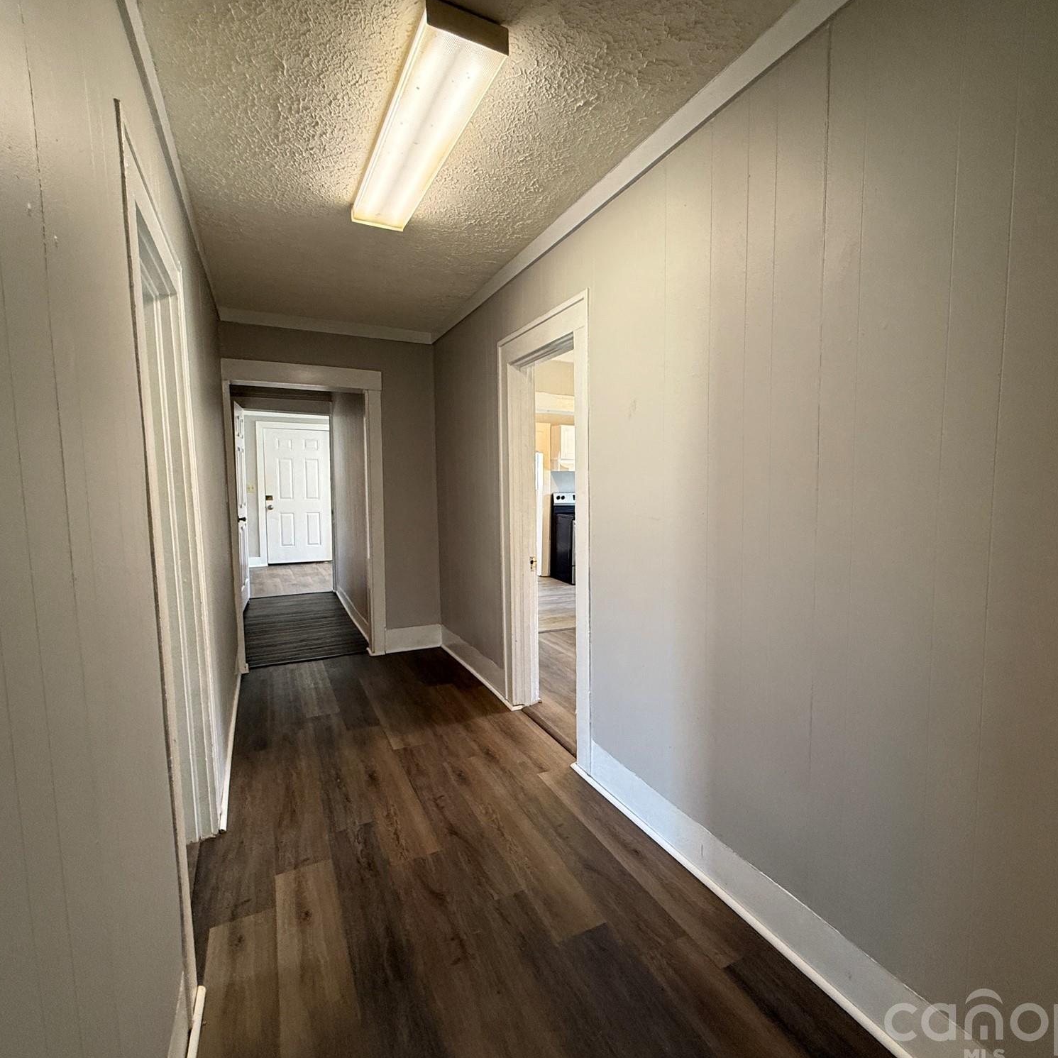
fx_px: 588
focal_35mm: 17
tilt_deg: -4.9
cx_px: 585
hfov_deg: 83.7
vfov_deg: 84.0
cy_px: 531
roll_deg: +0.4
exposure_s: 1/60
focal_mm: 2.22
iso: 320
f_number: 2.2
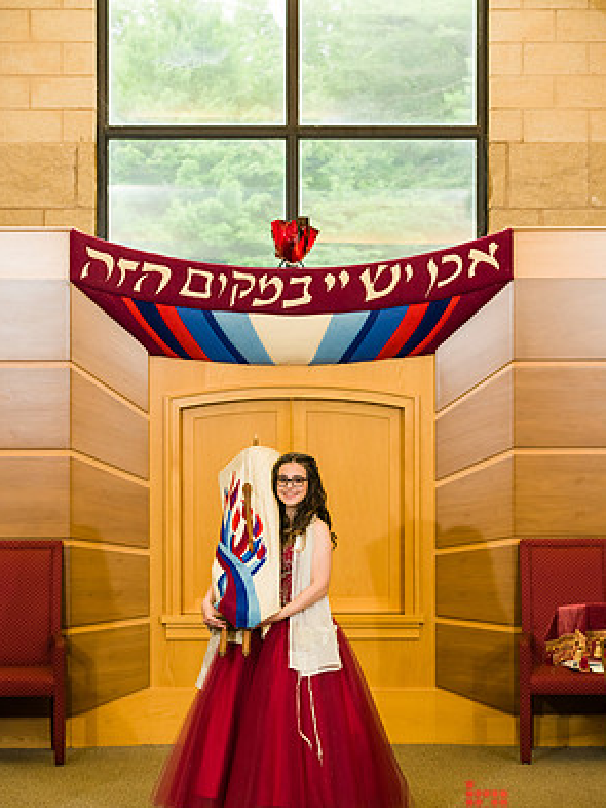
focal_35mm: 99
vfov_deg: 19.8
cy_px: 424
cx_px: 302
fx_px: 2310
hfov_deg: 14.9
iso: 1250
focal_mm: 90
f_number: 5.6
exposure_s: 1/200
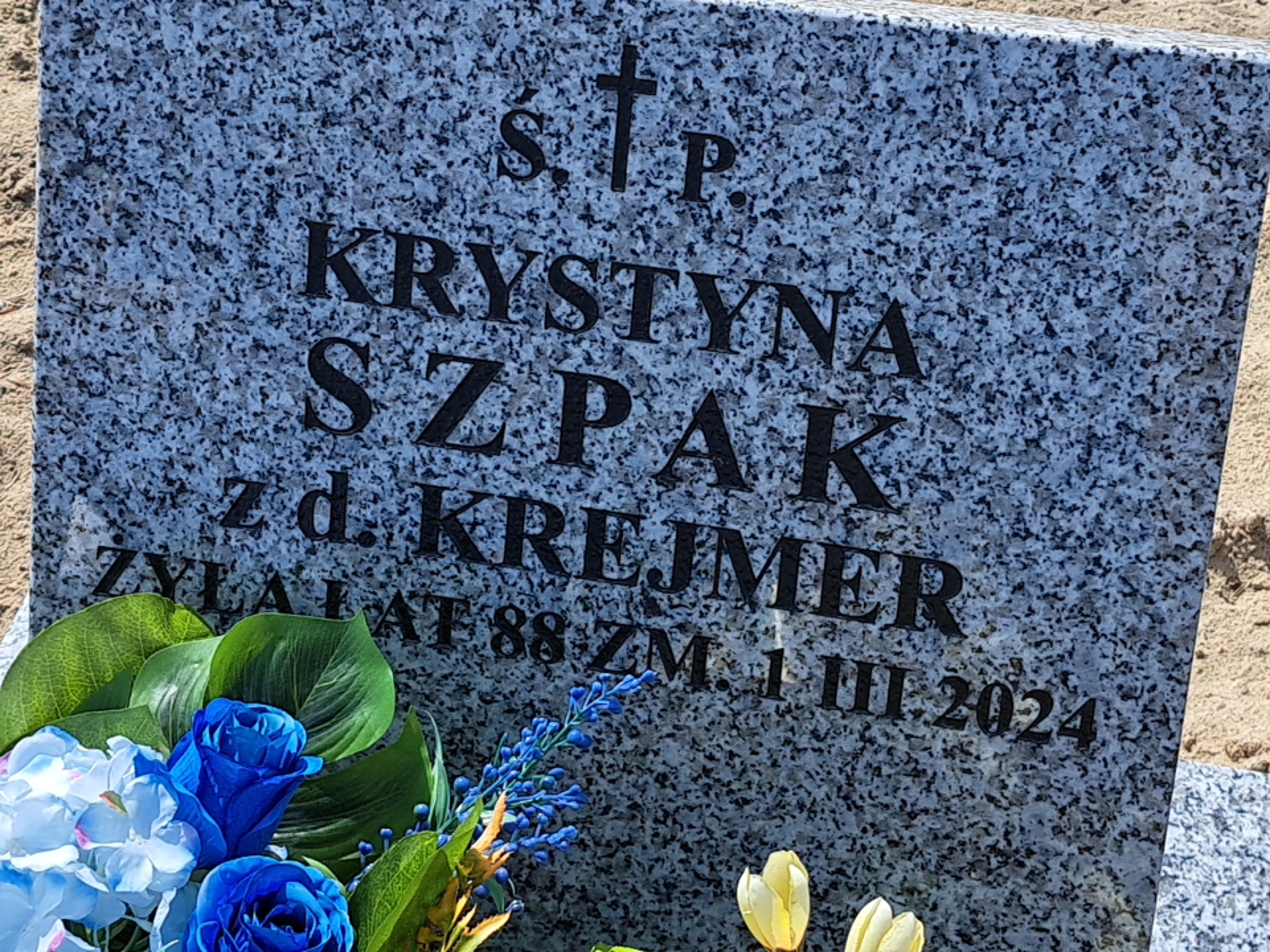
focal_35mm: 24
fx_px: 881
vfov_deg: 56.8
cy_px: 476
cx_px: 635
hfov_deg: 71.6
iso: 50
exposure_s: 1/906
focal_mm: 5.23
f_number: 1.8
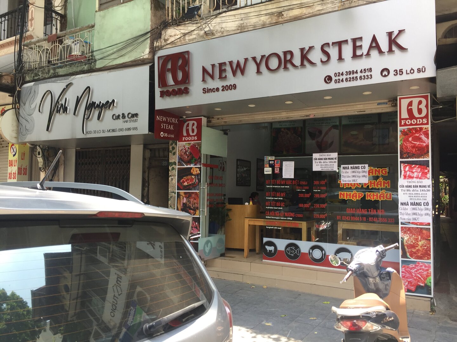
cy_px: 171
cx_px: 228
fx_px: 383
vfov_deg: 48.2
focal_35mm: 29
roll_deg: -1.3
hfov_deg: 61.7
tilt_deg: +3.0
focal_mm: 4.15
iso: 32
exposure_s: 1/158
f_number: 2.2
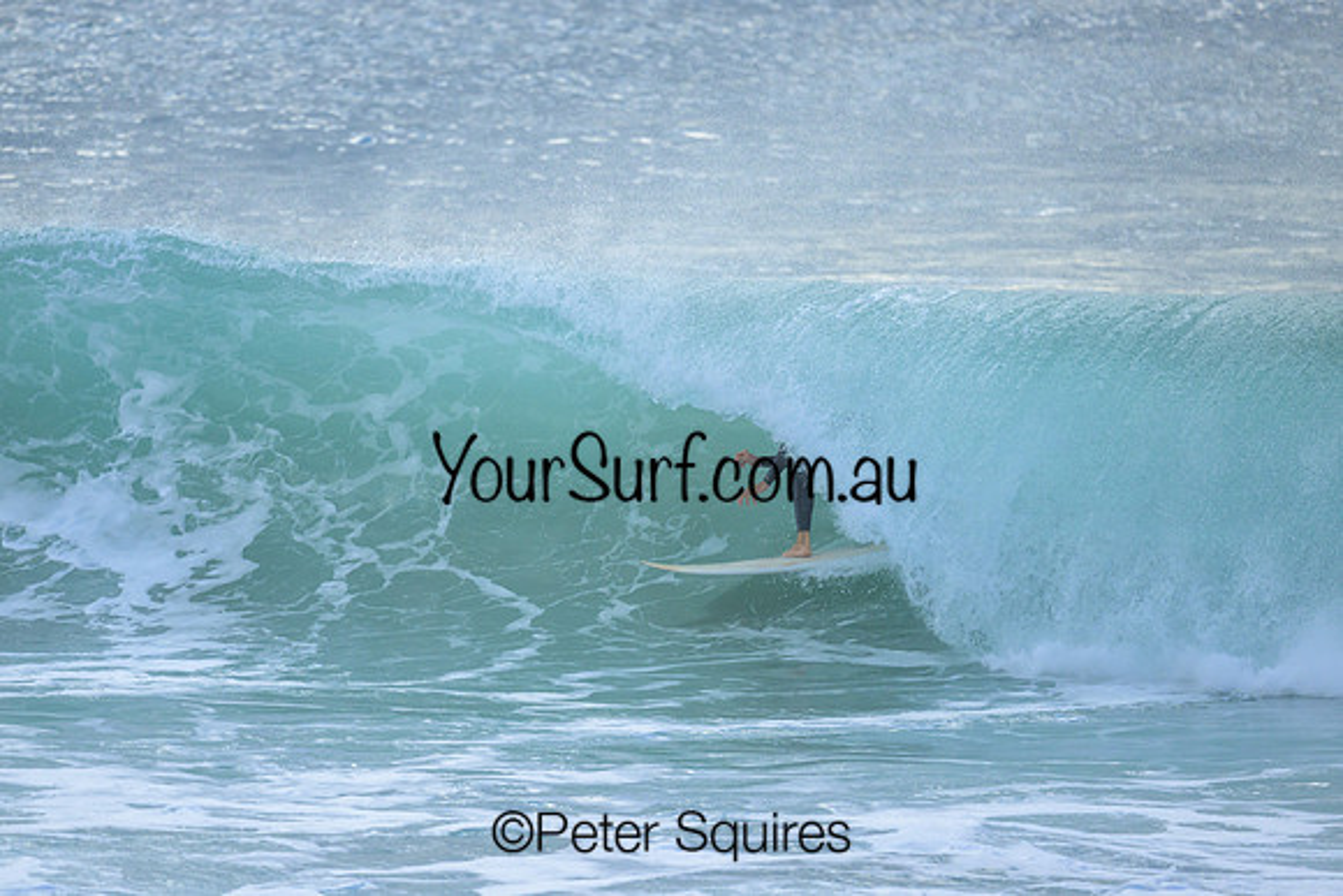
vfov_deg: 1.7
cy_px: 448
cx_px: 672
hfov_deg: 2.6
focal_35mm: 800
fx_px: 29850
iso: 1100
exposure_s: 1/2500
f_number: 6.3
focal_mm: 800
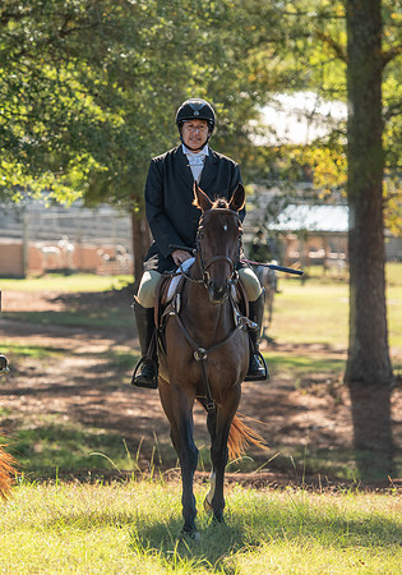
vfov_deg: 9.0
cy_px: 291
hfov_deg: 6.3
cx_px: 53
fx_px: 3631
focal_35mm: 224
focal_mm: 145
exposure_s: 1/320
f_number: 4
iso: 280
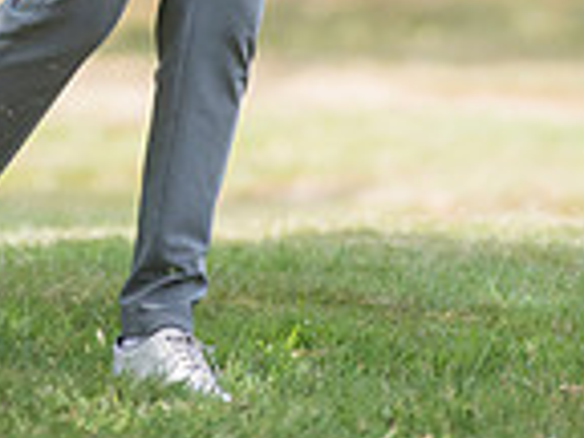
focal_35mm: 901
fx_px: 15201
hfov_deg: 2.2
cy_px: -438
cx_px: 122
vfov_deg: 1.6
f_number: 4
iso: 1250
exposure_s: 1/2500
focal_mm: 300
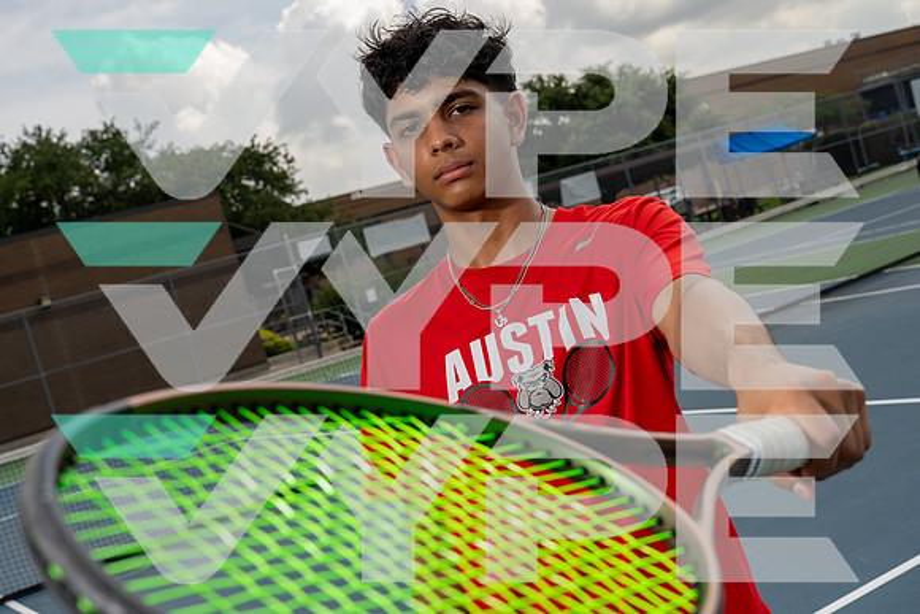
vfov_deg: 28.7
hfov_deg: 41.9
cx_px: 460
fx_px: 1201
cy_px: 307
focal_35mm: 47
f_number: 8
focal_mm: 47
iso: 100
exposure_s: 1/250
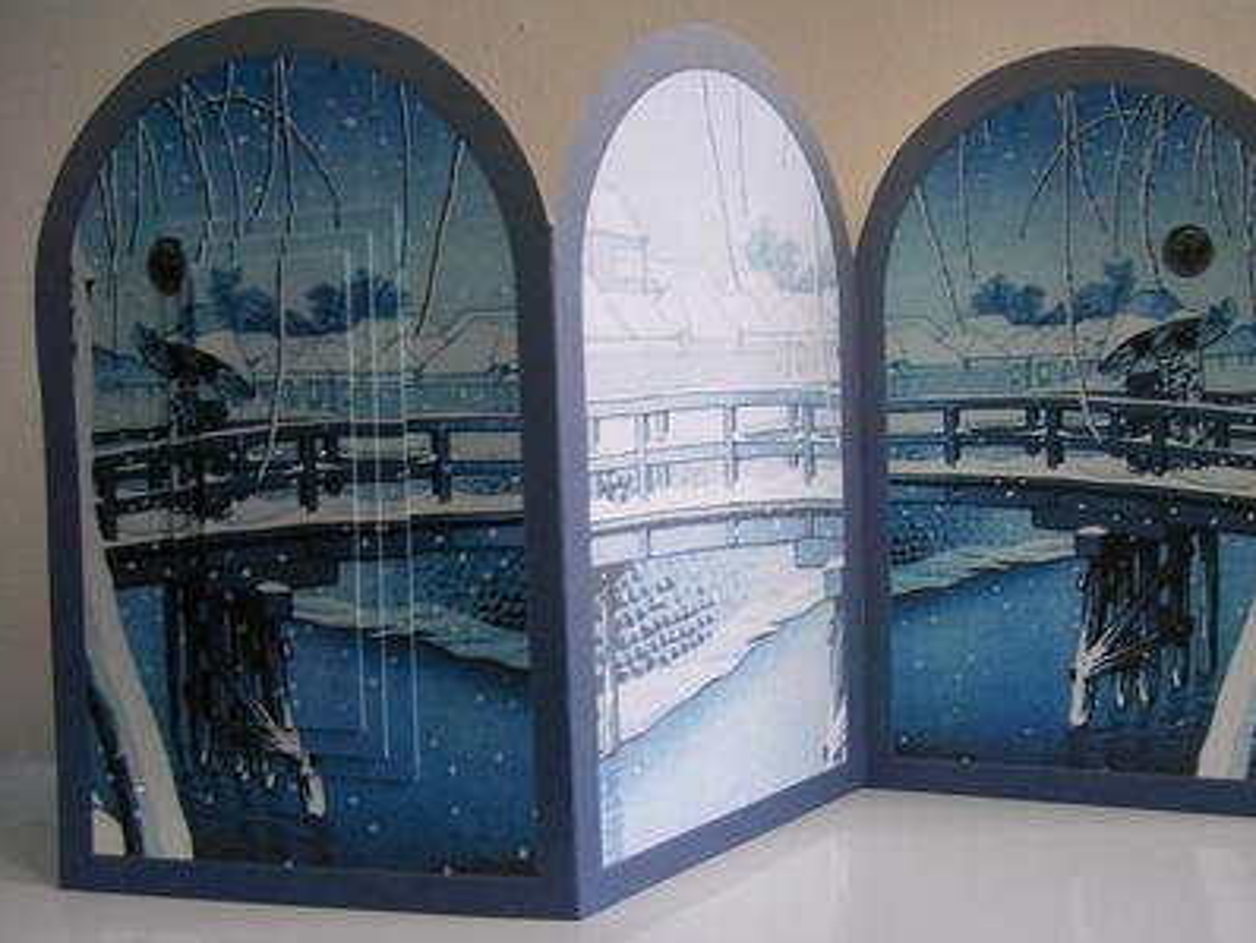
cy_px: 501
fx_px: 1561
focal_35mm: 43
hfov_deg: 43.7
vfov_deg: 33.6
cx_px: 704
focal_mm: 5.8
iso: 50
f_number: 2.8
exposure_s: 1/9.6
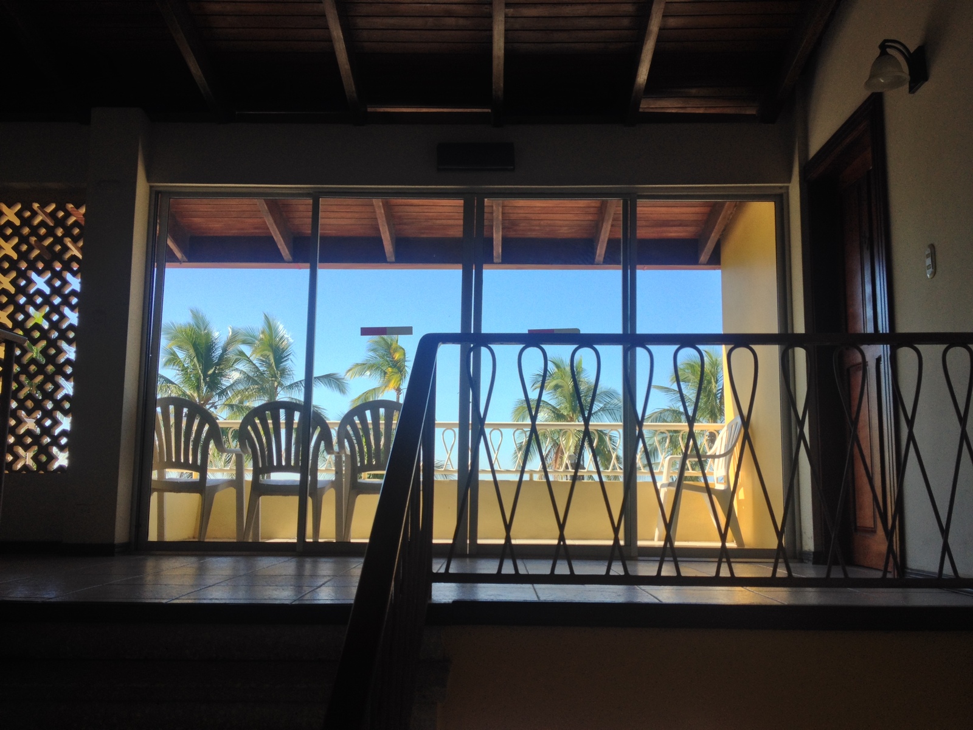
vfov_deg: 40.7
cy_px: 365
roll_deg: -0.2
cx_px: 486
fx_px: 984
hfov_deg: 52.6
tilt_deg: +5.3
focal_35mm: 35
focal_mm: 4.28
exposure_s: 1/516
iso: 50
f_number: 2.4
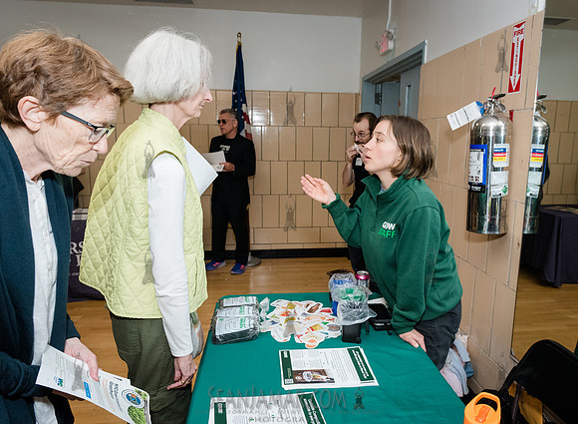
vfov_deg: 52.5
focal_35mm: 26
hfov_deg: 67.7
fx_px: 430
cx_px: 317
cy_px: 212
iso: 4000
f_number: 4.5
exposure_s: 1/250
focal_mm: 24
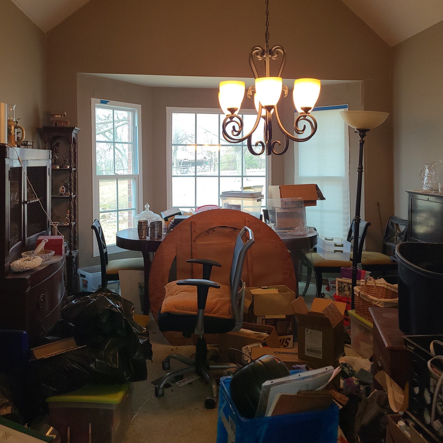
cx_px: 224
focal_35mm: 31
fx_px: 449
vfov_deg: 52.3
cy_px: 185
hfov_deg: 52.5
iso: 80
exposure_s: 1/120
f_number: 1.8
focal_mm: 5.4
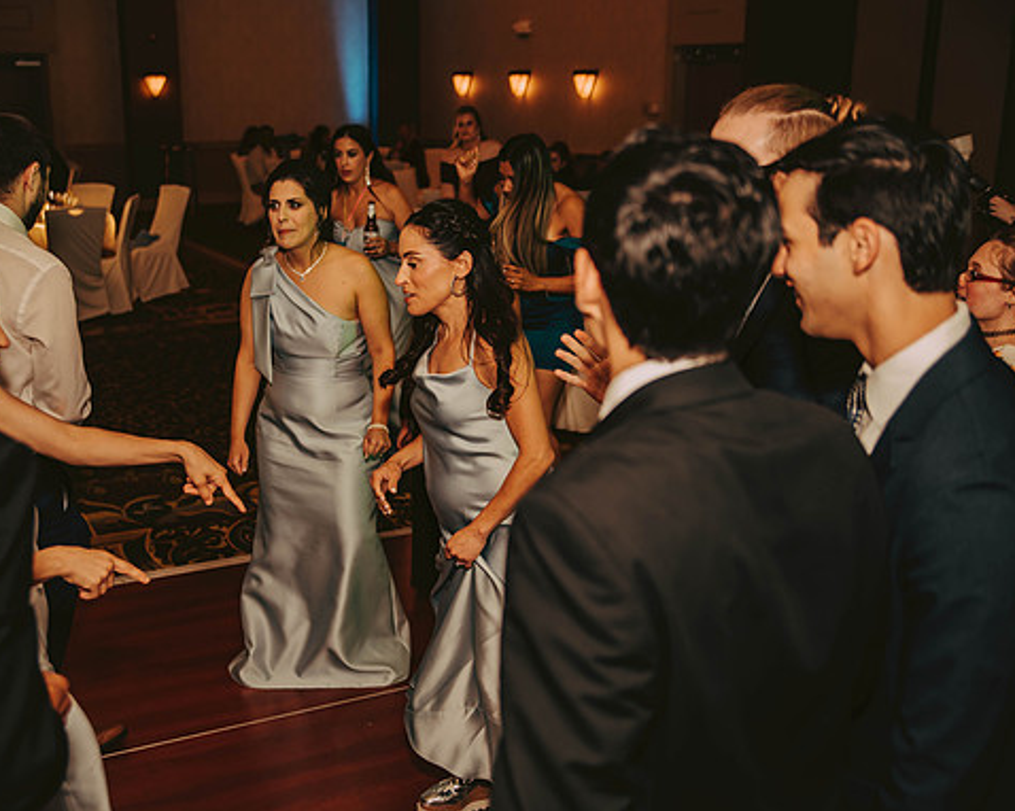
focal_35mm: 41
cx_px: 431
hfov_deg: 44.7
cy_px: 409
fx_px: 1231
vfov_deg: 36.5
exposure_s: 1/60
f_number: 2.8
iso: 500
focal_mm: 36
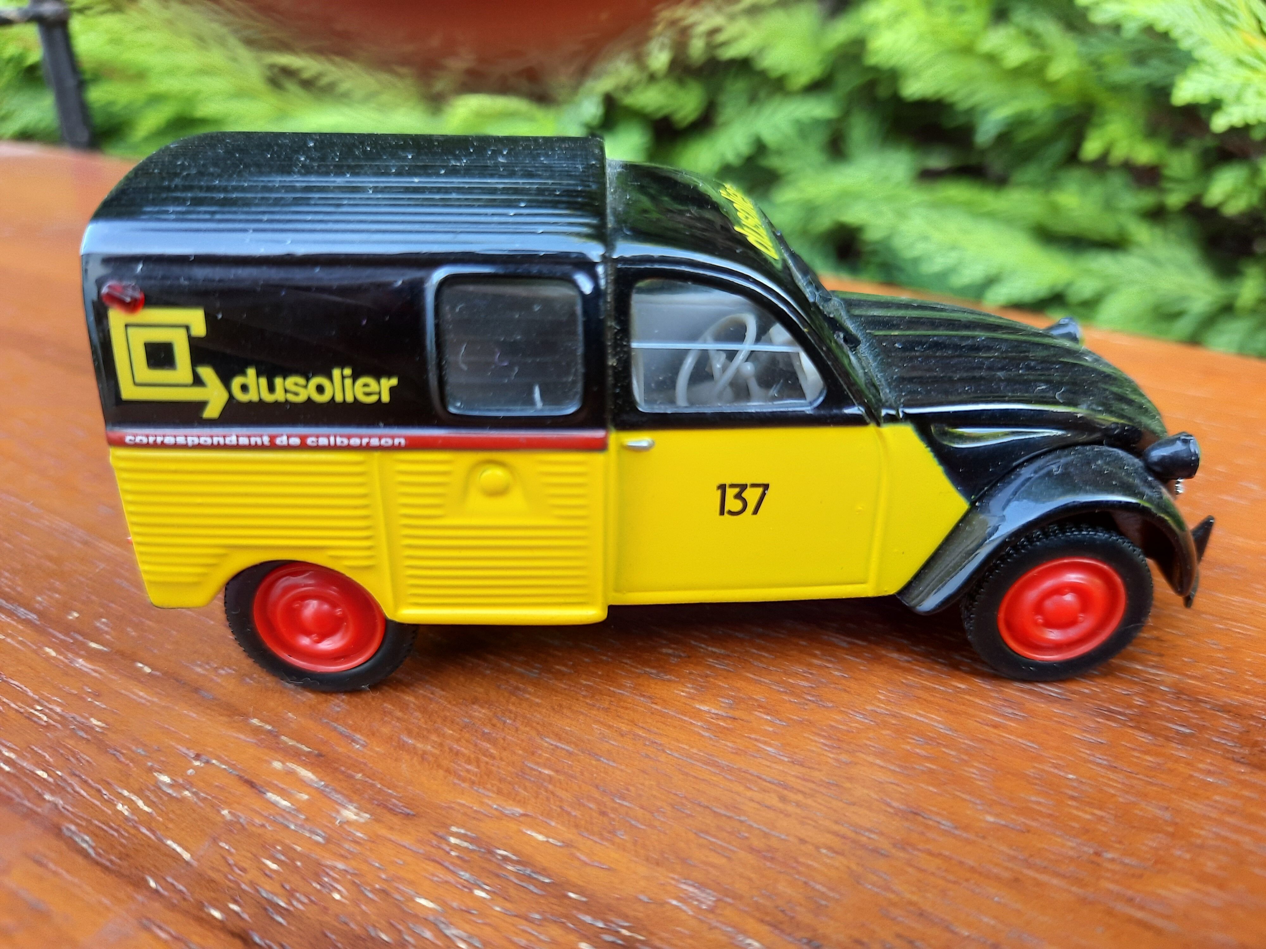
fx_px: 914
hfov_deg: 69.4
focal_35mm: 25
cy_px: 474
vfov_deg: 54.9
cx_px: 633
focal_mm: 4.6
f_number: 2
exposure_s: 1/50
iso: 100
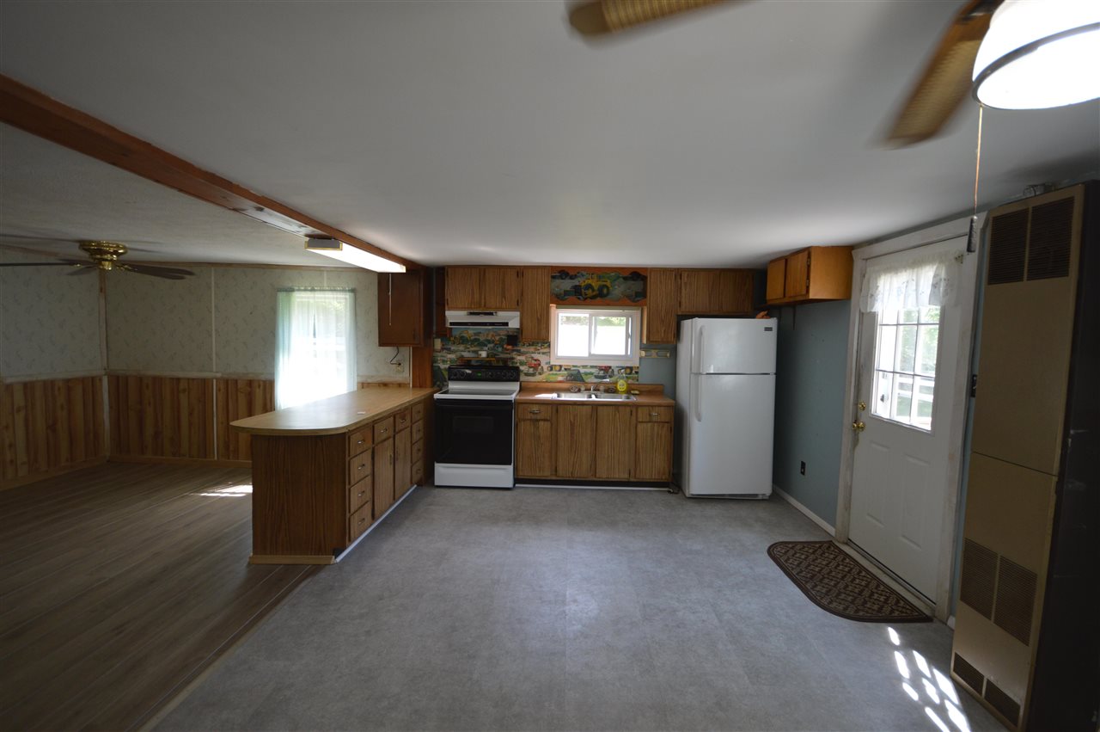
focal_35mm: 15
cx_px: 550
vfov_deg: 77.2
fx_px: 458
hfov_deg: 100.4
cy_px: 366
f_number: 4.5
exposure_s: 1/80
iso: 400
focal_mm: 10
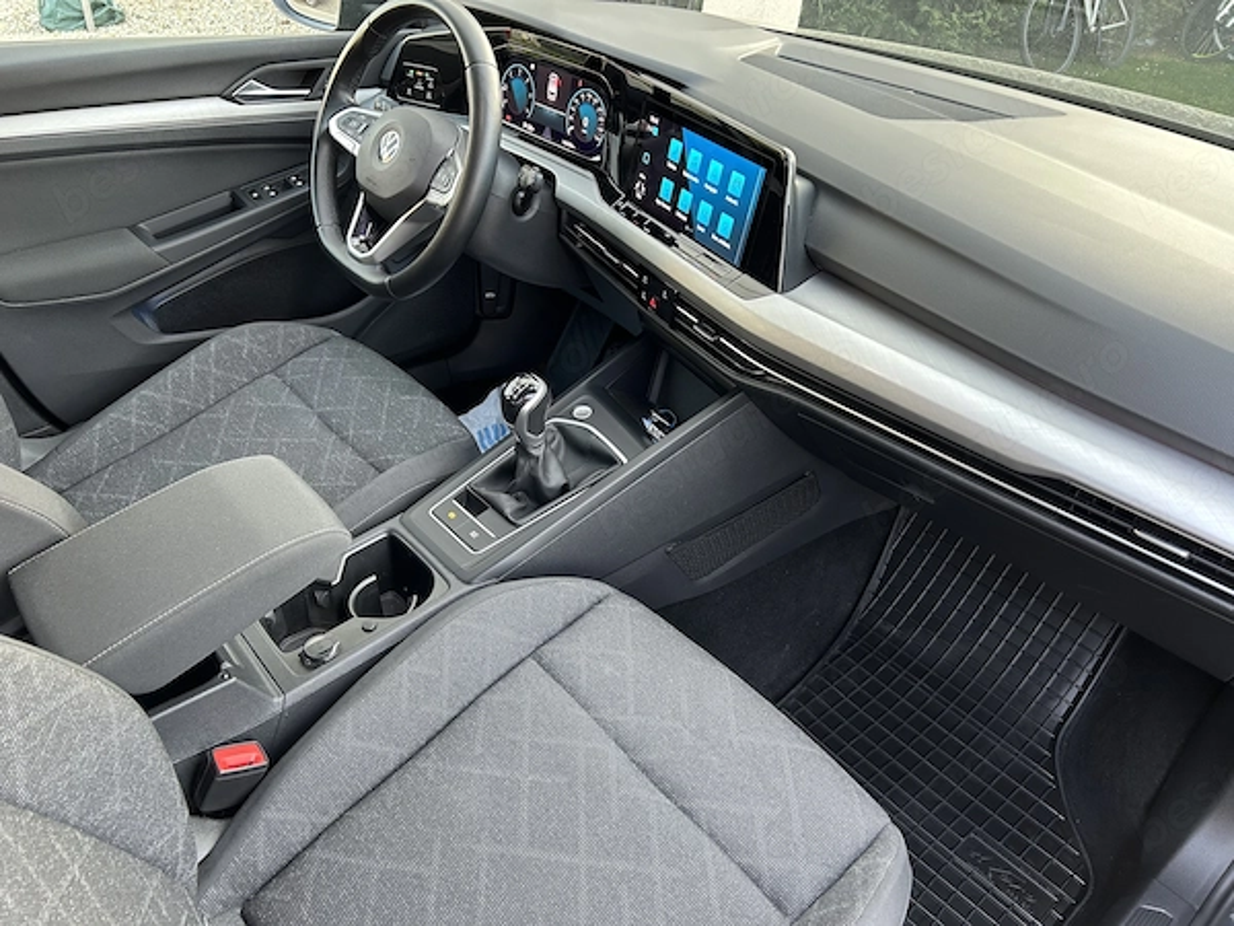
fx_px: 927
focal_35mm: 26
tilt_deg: -33.6
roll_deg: -4.6
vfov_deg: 53.1
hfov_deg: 67.3
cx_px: 617
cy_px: 463
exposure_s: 1/56
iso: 125
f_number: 1.5
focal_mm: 5.7
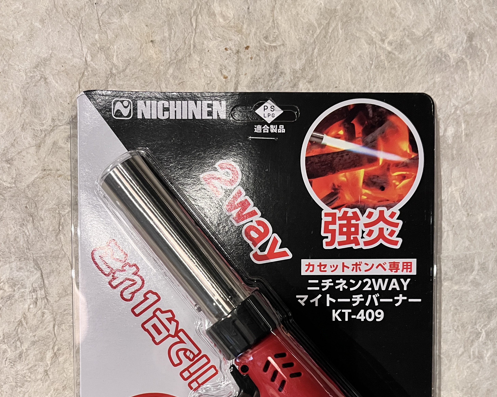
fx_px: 500
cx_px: 249
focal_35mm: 34
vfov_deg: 41.9
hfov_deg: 52.8
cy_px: 302
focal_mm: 5.1
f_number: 1.6
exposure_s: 1/50
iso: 400
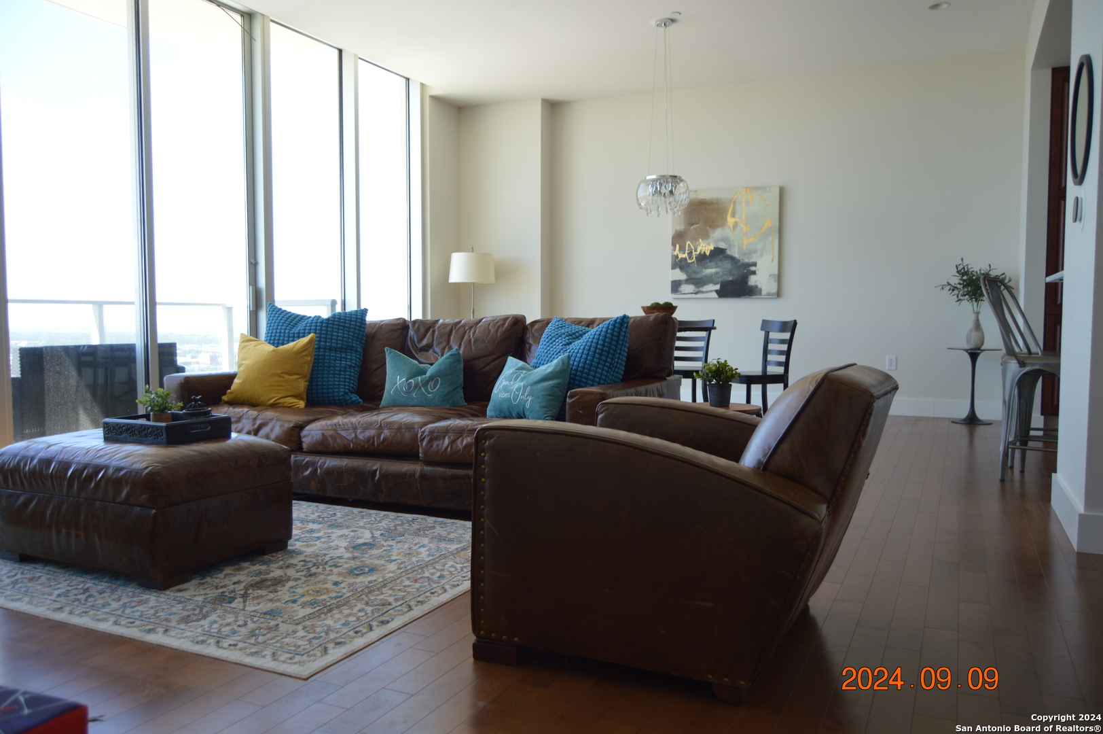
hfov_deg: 67.4
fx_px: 827
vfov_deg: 47.9
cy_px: 367
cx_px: 552
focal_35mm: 27
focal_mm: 18
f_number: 3.5
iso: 110
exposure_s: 1/125
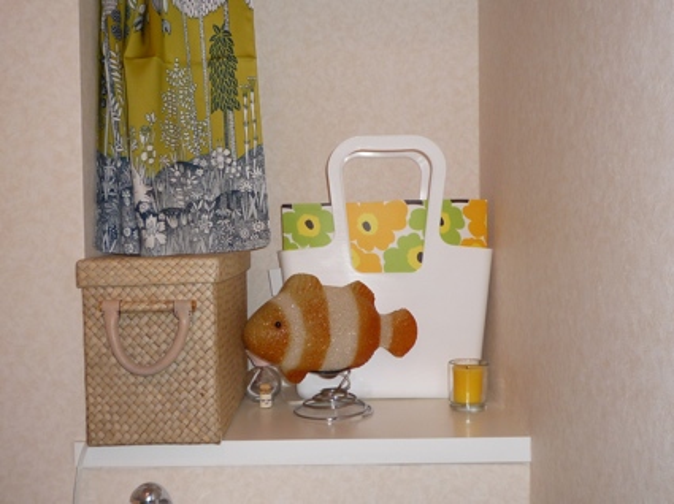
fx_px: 739
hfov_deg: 49.0
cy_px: 252
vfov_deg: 37.7
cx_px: 337
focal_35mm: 38
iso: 100
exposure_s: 1/30
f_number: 2.8
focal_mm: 4.4
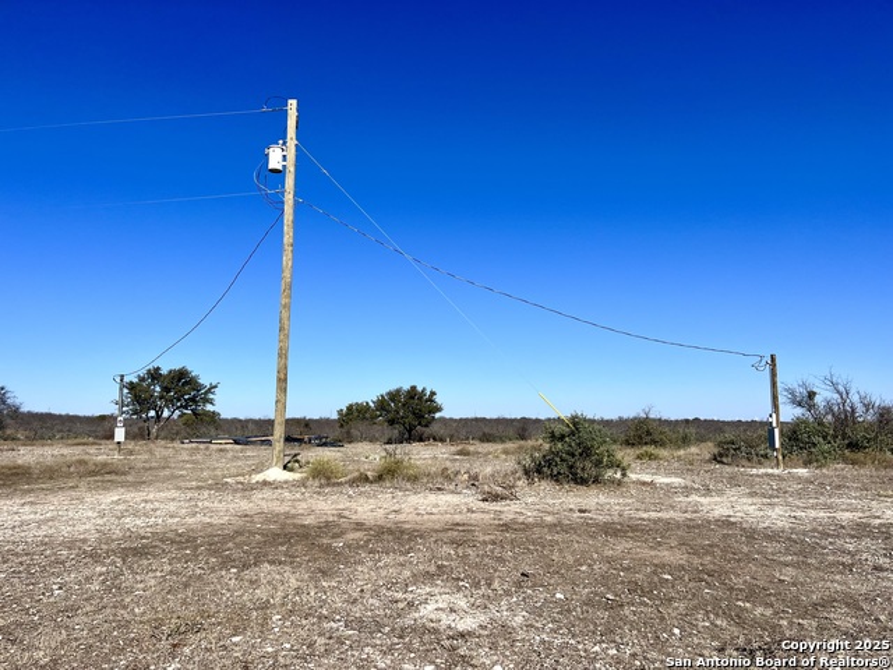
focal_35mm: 26
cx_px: 446
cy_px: 335
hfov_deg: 67.3
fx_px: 671
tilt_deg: +5.8
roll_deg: +0.3
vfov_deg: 53.1
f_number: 1.6
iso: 50
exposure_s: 1/6173
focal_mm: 5.1
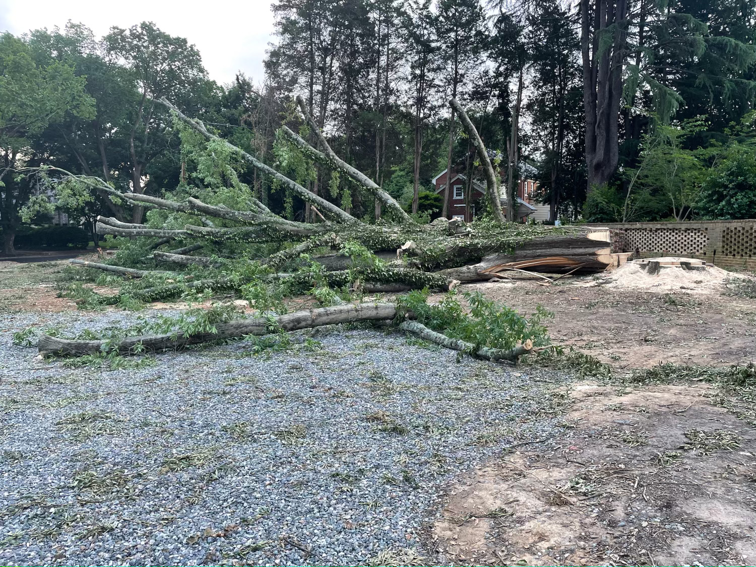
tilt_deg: -6.0
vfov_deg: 53.1
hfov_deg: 67.3
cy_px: 284
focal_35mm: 26
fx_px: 568
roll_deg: +1.3
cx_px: 378
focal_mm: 4.2
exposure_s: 1/121
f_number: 1.6
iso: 100
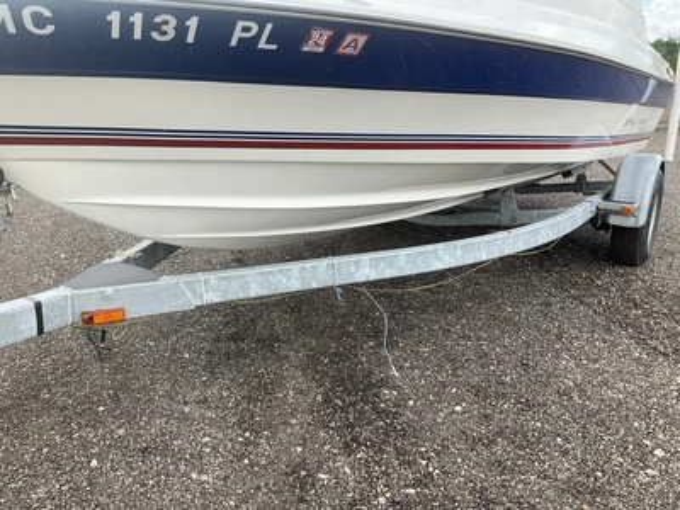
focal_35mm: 29
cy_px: 255
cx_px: 340
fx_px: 570
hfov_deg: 61.7
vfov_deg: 48.2
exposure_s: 1/529
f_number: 1.8
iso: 25
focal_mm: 3
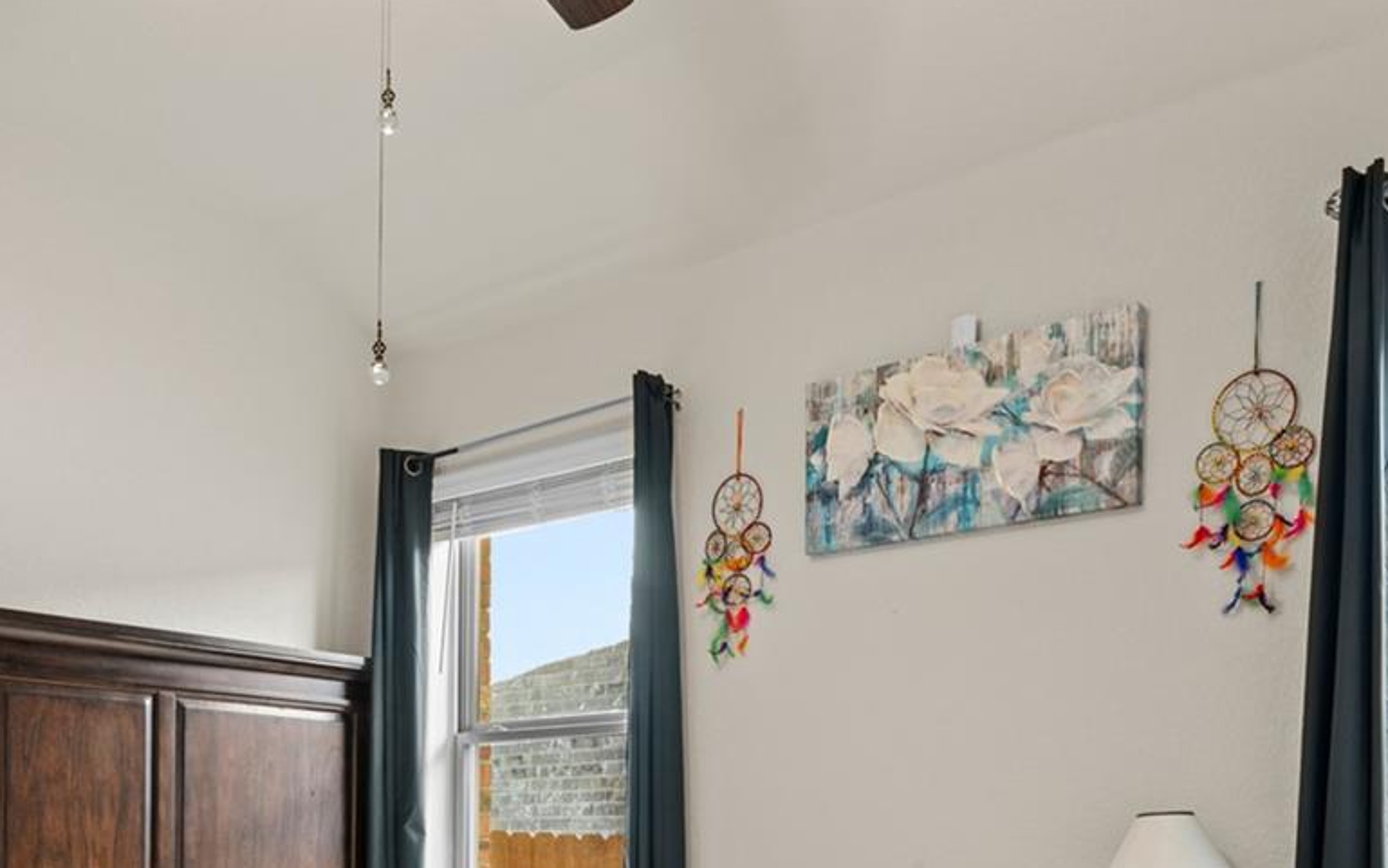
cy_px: 878
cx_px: 576
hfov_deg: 49.7
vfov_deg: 30.1
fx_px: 1489
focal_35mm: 39
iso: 100
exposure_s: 3
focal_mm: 14.5
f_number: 11
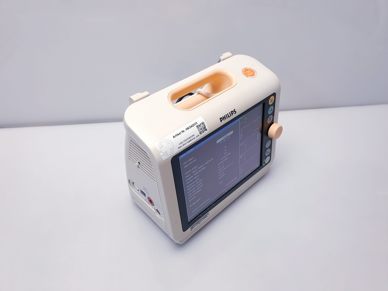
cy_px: 146
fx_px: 291
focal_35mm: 26
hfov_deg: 67.3
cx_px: 194
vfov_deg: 53.1
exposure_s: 1/100
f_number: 2.4
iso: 100
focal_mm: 4.3
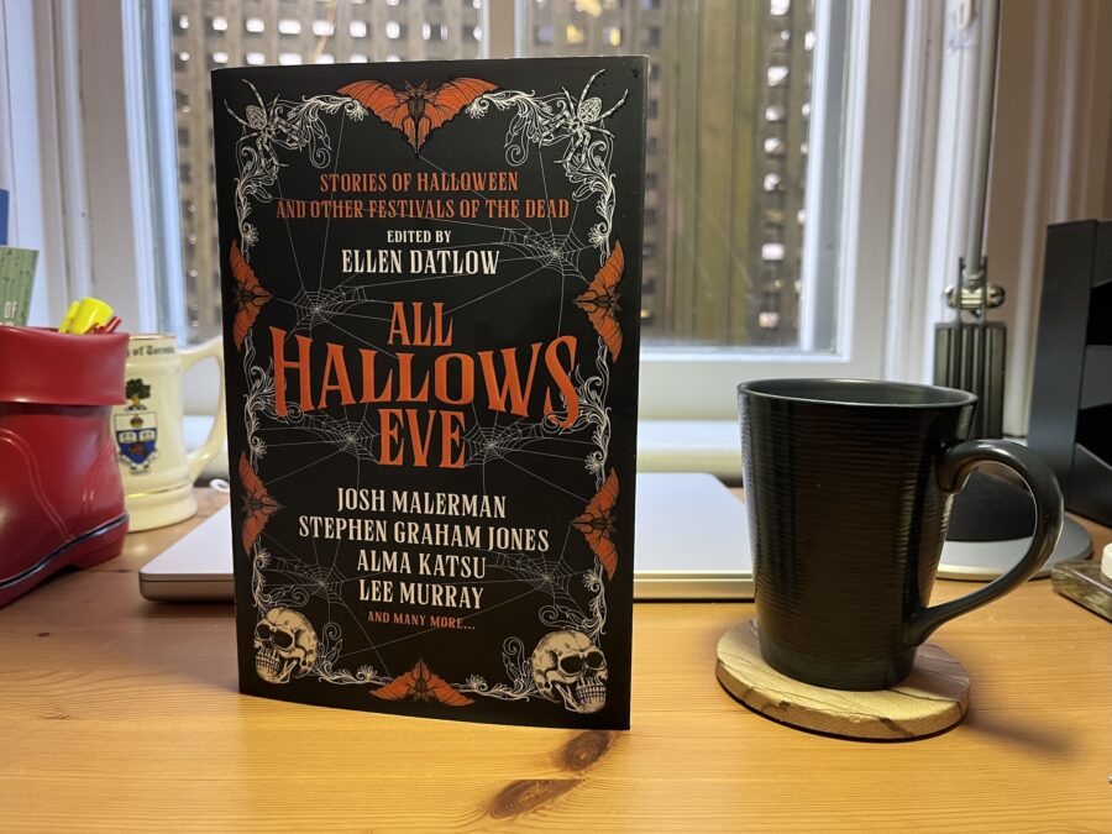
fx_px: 835
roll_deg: -0.8
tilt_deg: -8.5
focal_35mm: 26
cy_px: 417
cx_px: 556
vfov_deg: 53.1
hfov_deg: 67.3
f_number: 1.6
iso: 200
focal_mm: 5.1
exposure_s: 1/60
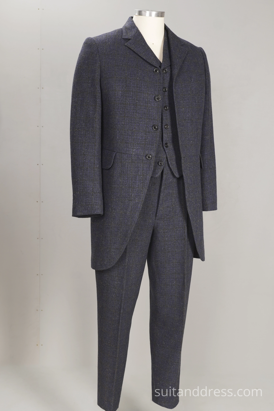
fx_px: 548
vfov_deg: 41.1
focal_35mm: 48
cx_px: 137
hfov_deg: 28.1
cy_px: 206
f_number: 6.3
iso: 320
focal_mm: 32
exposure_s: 1/20
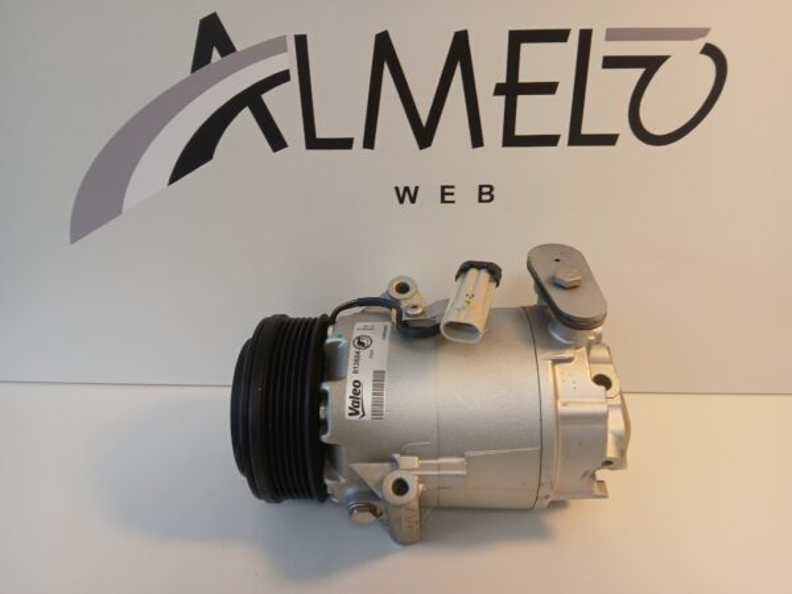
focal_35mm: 26
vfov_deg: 53.1
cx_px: 396
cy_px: 297
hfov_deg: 67.3
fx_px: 595
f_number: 1.8
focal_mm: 3.98
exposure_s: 1/50
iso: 64
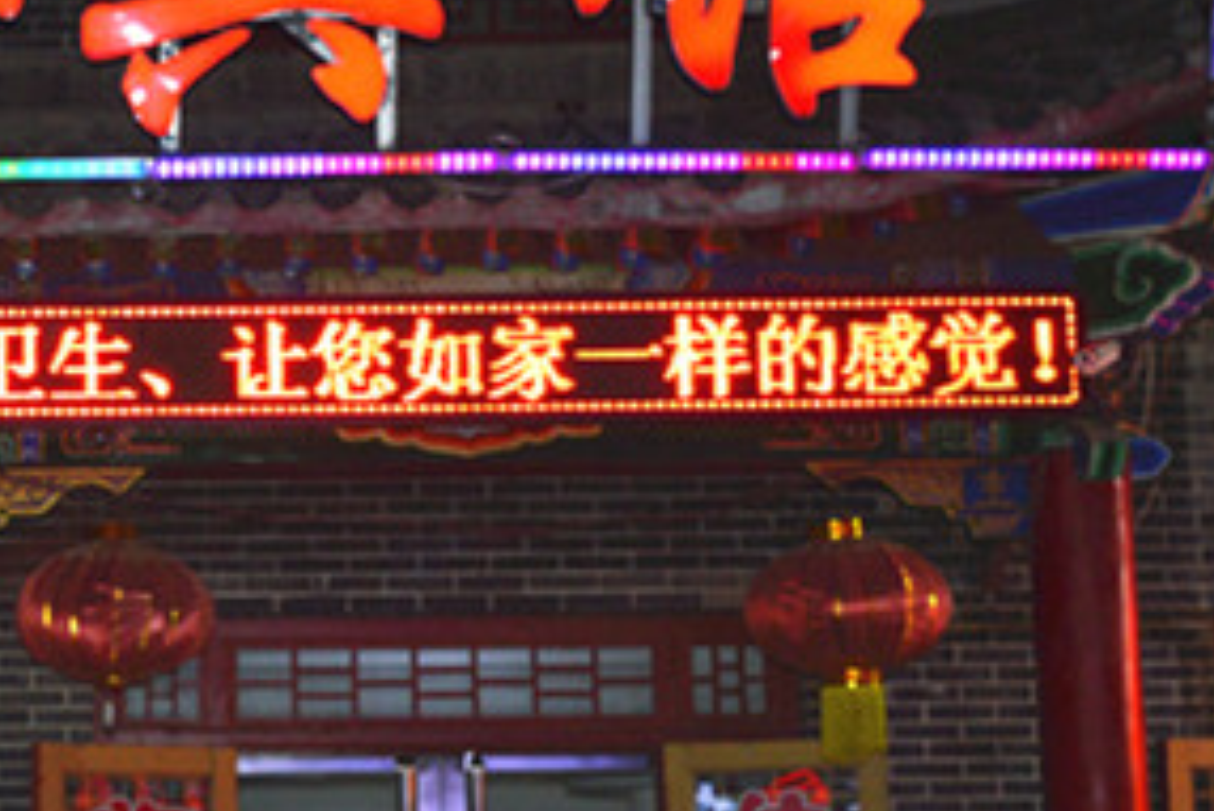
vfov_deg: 16.4
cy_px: 645
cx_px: -8
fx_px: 2800
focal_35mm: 83
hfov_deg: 23.4
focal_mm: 22
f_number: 4
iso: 400
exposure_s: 1/60
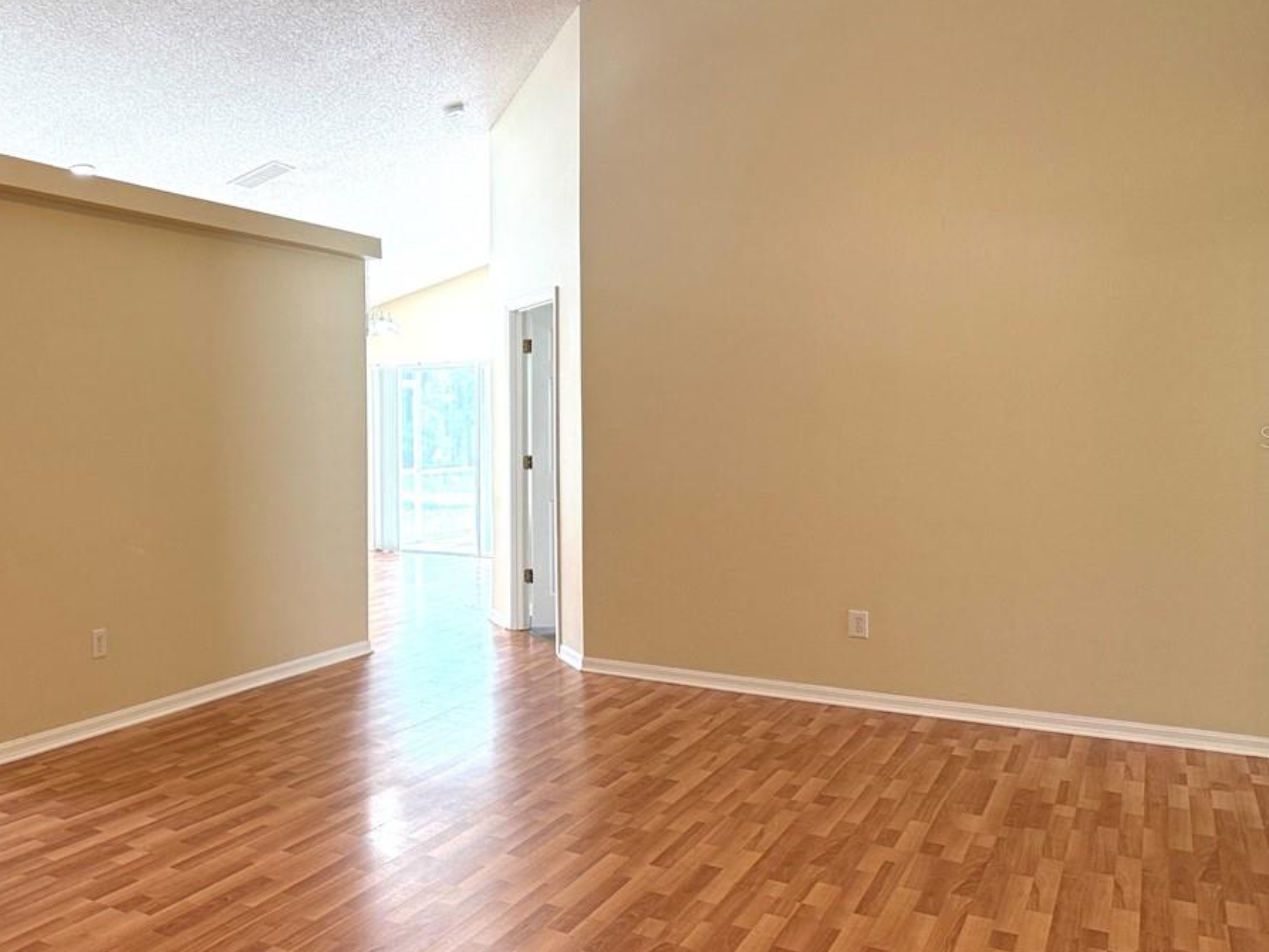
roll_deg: -0.1
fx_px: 1577
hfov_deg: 42.0
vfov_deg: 33.6
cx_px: 257
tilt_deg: -0.5
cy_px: 436
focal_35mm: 43
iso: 125
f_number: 1.78
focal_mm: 6.76
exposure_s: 1/156
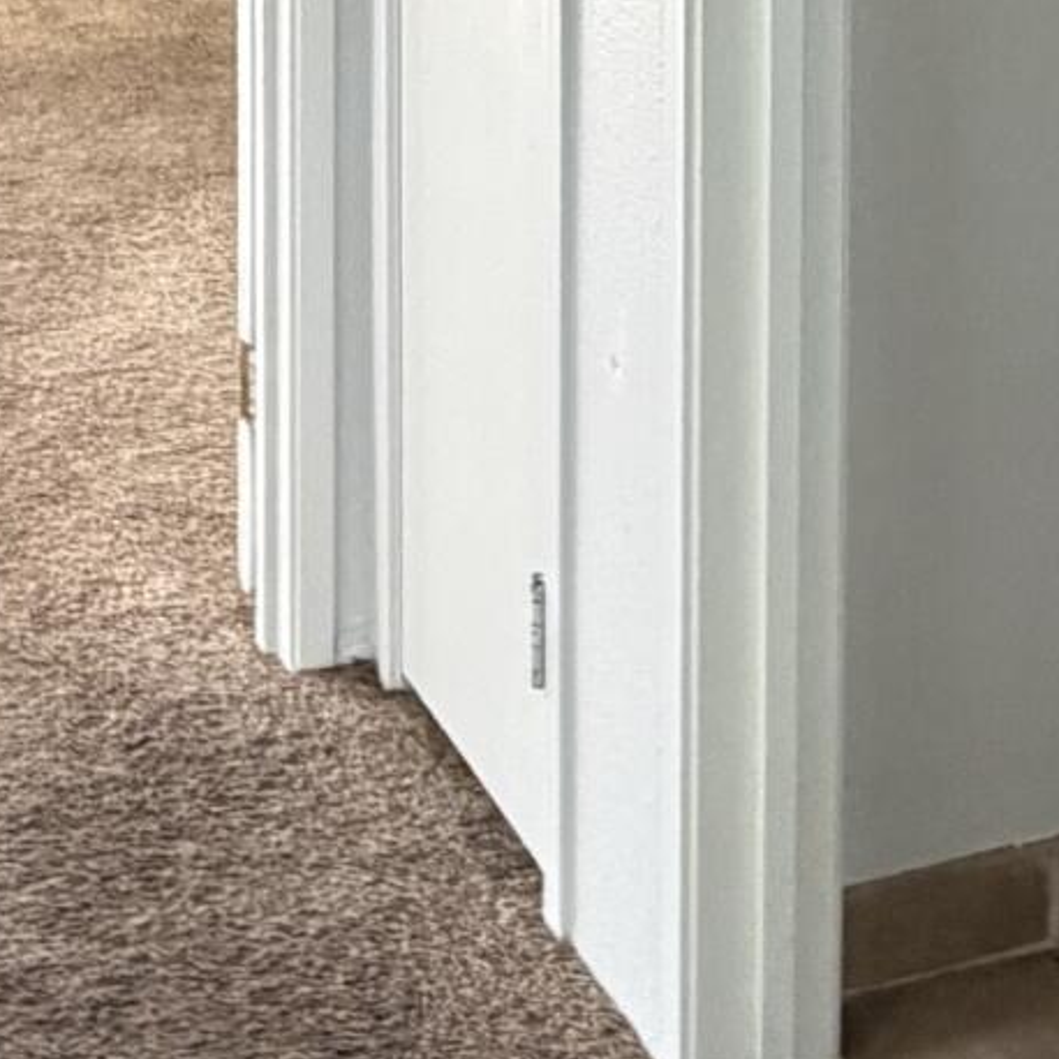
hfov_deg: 21.1
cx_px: 883
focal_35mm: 81
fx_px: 2804
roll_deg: -0.7
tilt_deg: -6.0
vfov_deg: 19.9
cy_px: -250
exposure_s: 1/60
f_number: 2.2
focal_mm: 2.22
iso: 500
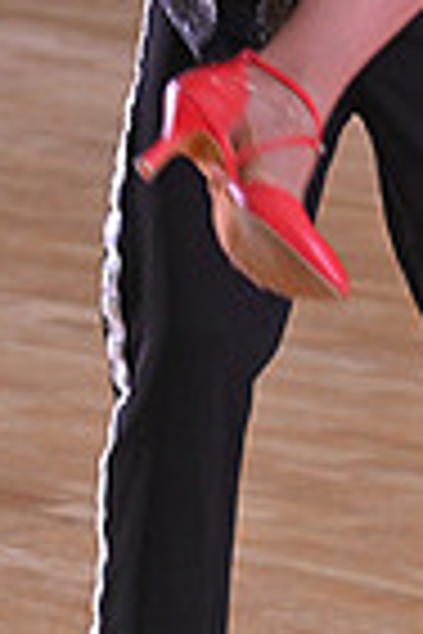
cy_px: -252
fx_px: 6873
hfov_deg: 3.5
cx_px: 376
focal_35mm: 390
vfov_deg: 5.2
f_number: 5
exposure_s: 1/320
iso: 2000
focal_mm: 95
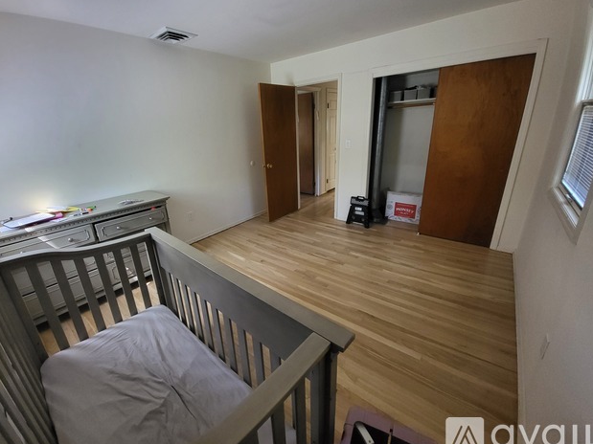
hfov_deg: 102.0
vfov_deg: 85.6
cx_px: 281
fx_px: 240
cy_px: 216
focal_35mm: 14
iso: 400
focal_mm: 1.74
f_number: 2.2
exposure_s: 1/40
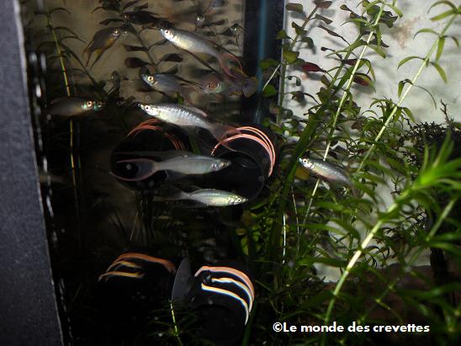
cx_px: 230
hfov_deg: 52.6
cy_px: 173
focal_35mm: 35
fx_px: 466
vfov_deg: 40.7
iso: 100
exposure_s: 1/45
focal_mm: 6.2
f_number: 8.9
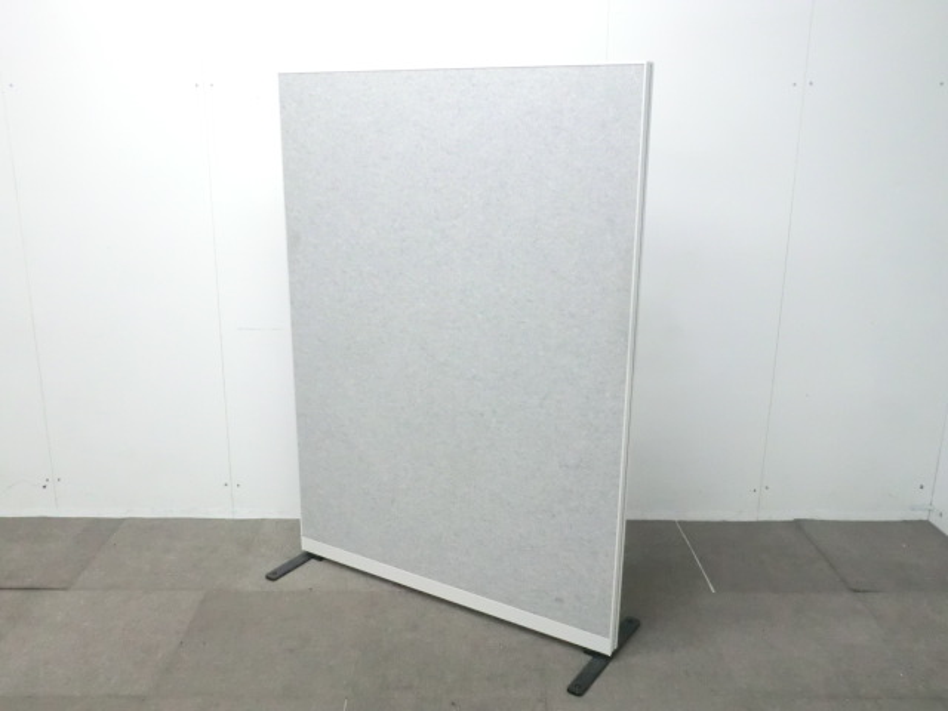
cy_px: 356
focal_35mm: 32
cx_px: 474
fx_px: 876
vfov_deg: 44.2
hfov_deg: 56.8
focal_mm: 5.8
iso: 800
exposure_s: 1/60
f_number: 3.5
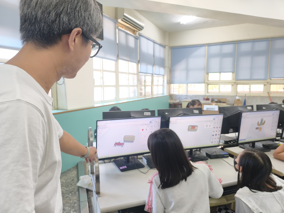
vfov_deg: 58.9
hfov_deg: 73.9
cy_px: 106
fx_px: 189
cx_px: 142
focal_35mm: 23
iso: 250
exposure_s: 1/120
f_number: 1.62
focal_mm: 6.45
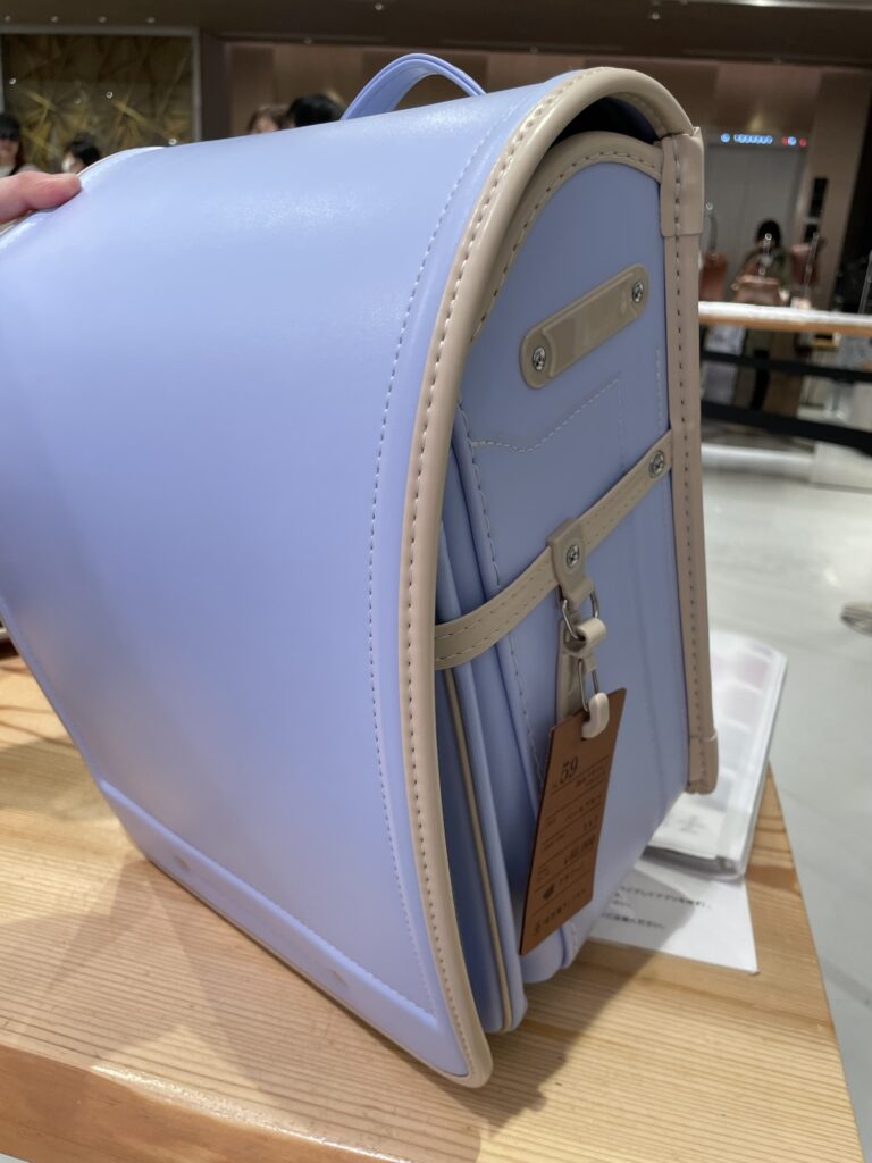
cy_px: 582
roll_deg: -3.8
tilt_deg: -19.2
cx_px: 436
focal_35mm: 26
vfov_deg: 67.3
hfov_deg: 53.1
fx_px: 873
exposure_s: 1/100
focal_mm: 4.2
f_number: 1.6
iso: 50
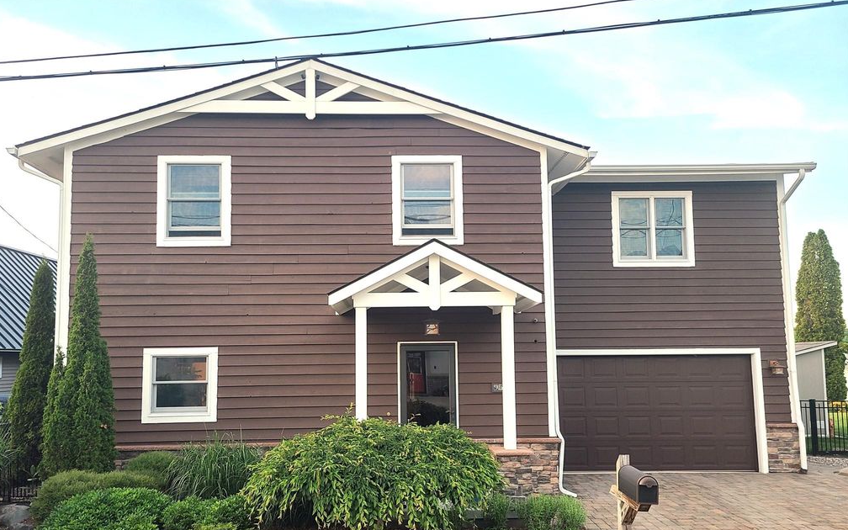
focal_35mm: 28
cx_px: 420
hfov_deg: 66.5
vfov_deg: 44.3
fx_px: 647
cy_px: 318
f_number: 1.8
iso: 80
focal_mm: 5.4
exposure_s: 1/120
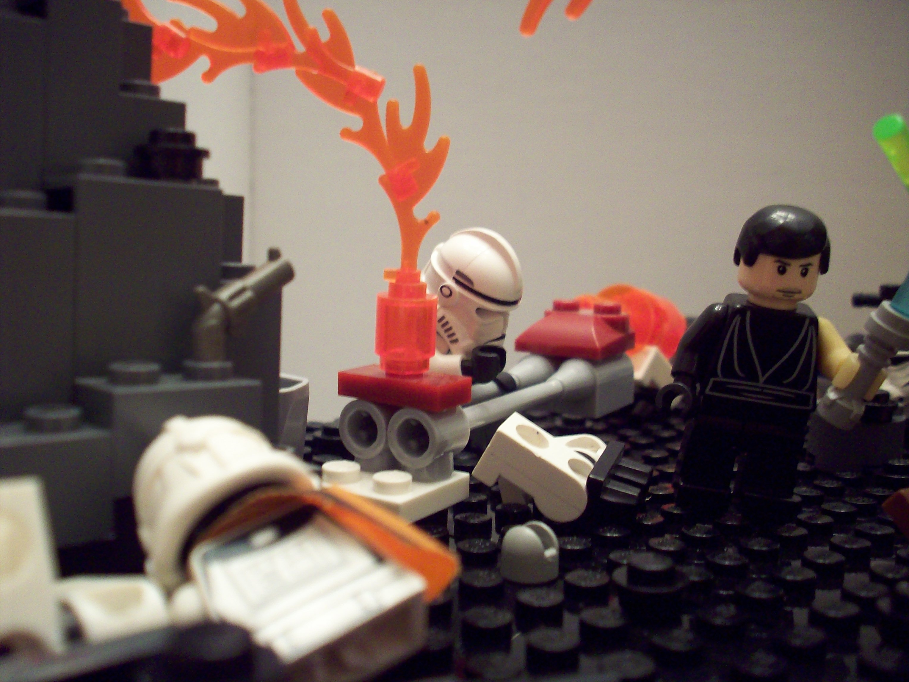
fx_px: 972
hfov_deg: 50.1
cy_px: 341
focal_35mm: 37
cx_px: 454
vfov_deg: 38.7
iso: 160
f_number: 2.8
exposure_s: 1/8.41
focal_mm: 6.2
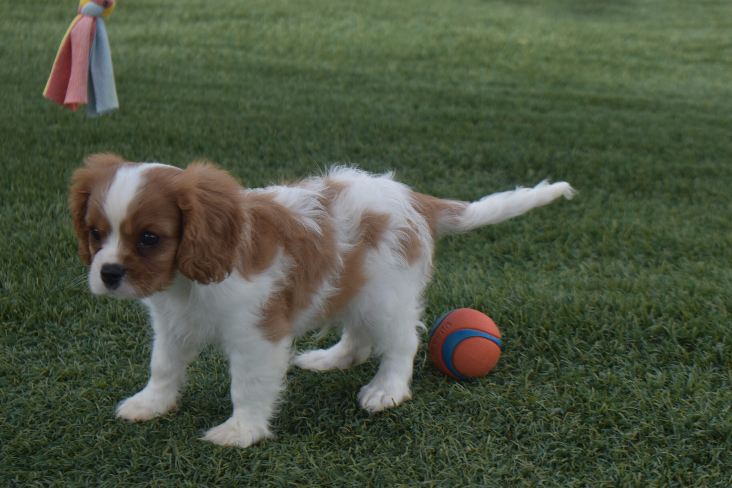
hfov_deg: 24.6
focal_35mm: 82
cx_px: 366
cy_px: 244
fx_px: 1677
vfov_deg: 16.6
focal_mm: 55
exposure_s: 1/320
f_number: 5.6
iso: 200
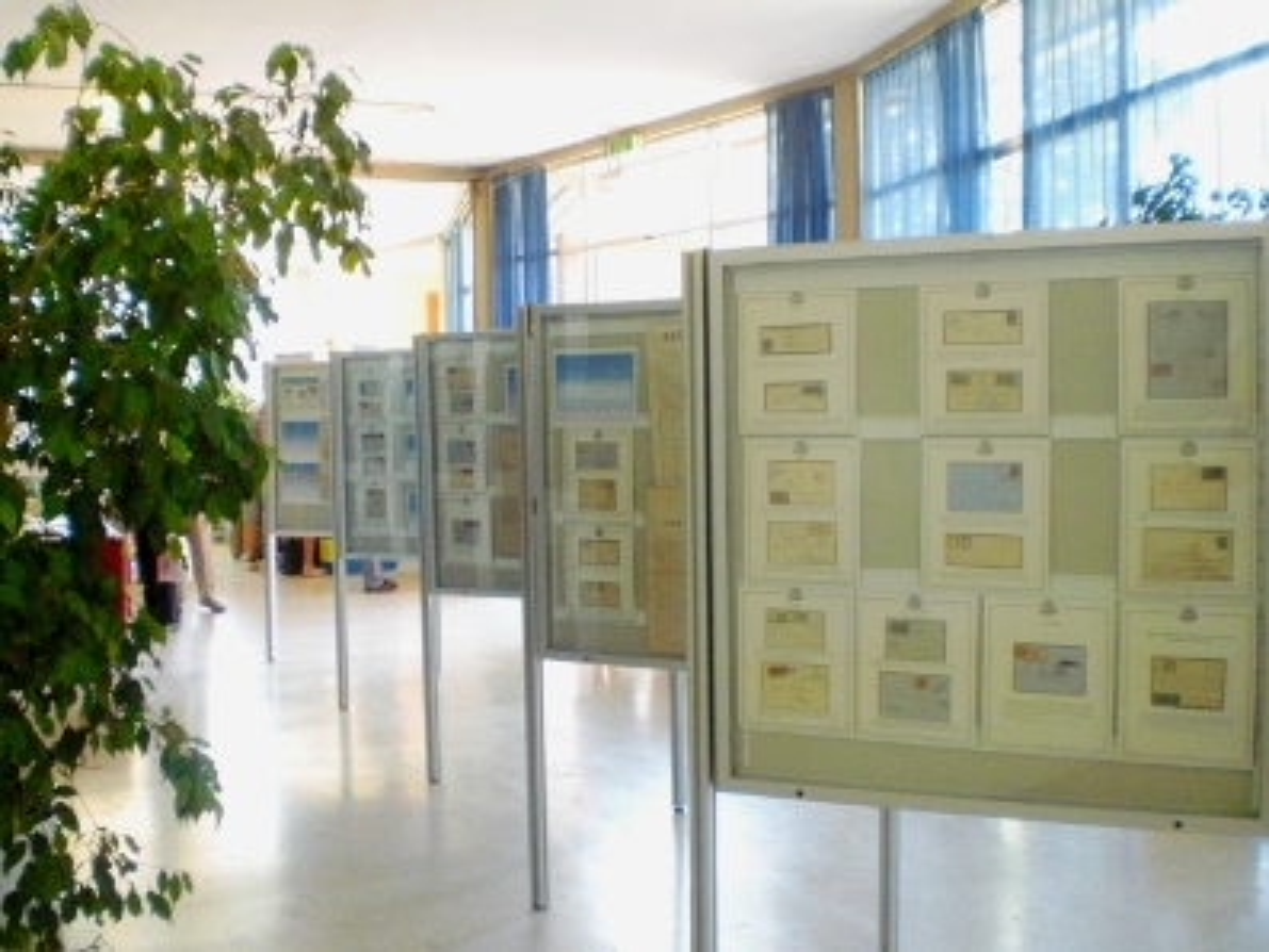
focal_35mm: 38
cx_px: 634
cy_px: 476
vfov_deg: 37.7
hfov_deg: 49.0
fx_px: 1393
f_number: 3.1
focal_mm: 6.3
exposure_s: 1/80
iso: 400
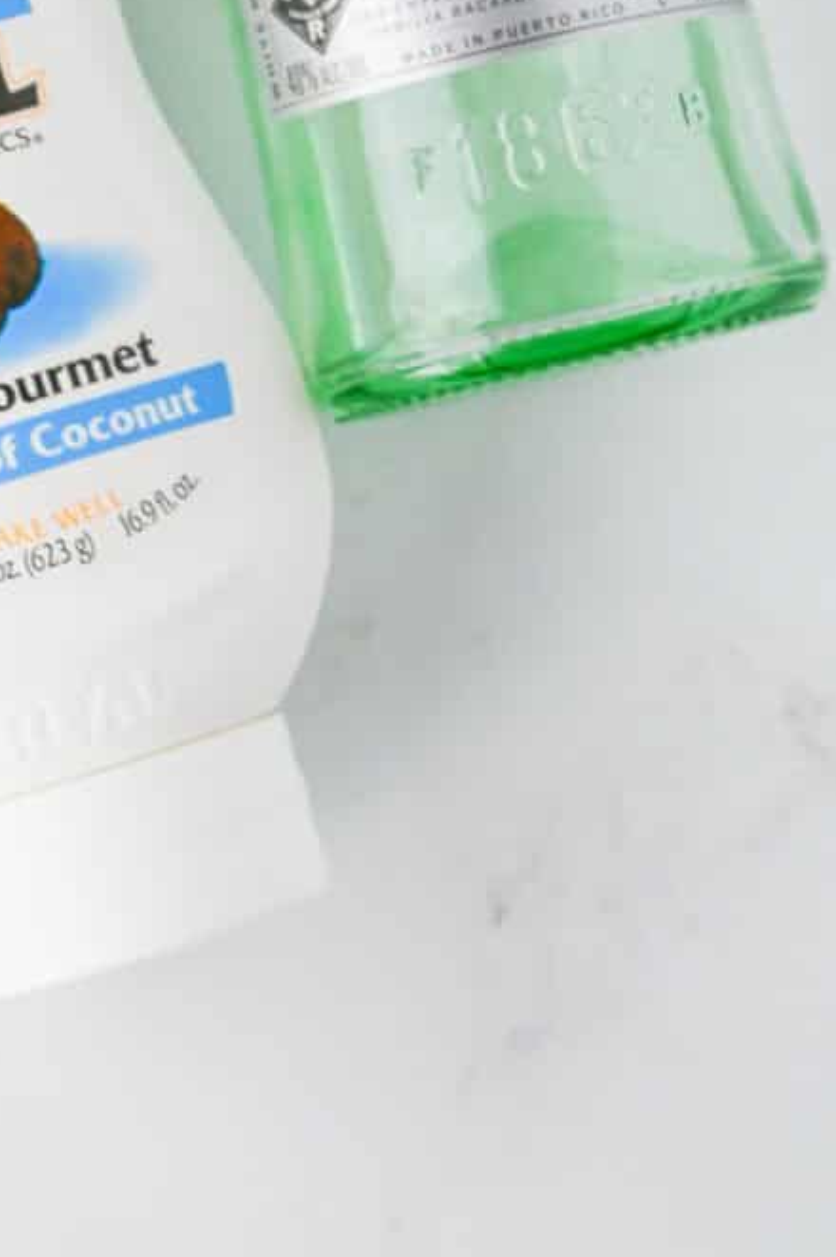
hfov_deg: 9.9
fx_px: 4747
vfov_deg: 14.4
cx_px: -230
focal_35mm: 136
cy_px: -401
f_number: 6.3
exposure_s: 1/80
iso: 180
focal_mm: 50
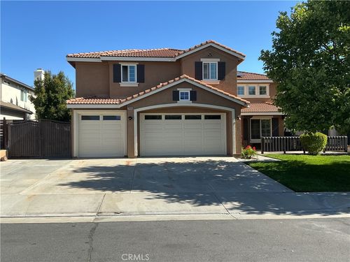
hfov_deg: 61.7
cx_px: 175
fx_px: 293
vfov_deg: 48.2
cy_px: 131
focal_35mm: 29
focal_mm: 3
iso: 25
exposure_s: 1/1221
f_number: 1.8
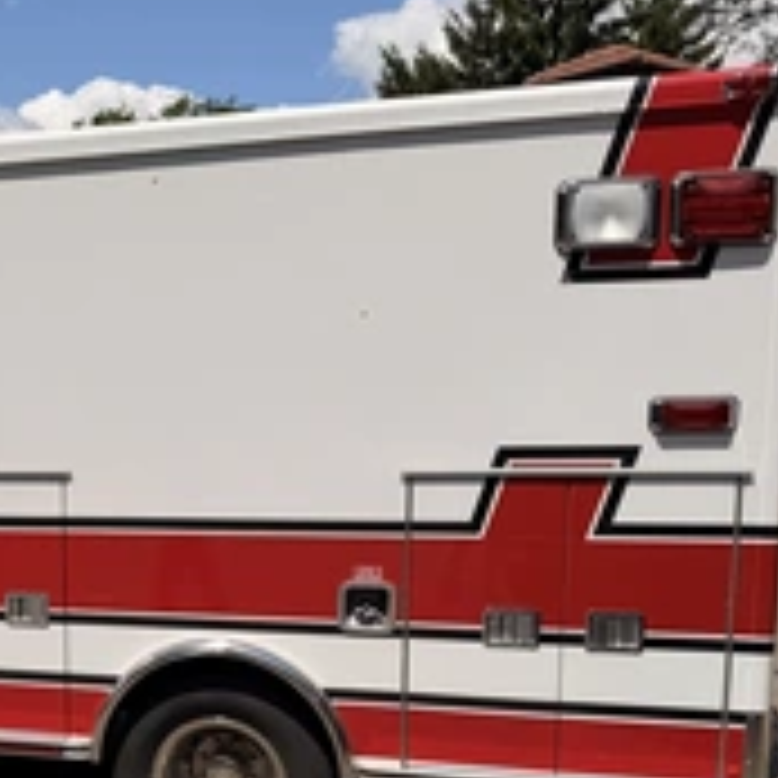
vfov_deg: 34.0
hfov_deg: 32.3
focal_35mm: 49
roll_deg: +0.3
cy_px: 576
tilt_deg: -7.7
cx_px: 22
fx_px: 1246
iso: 80
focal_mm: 6.76
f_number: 1.78
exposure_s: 1/7353
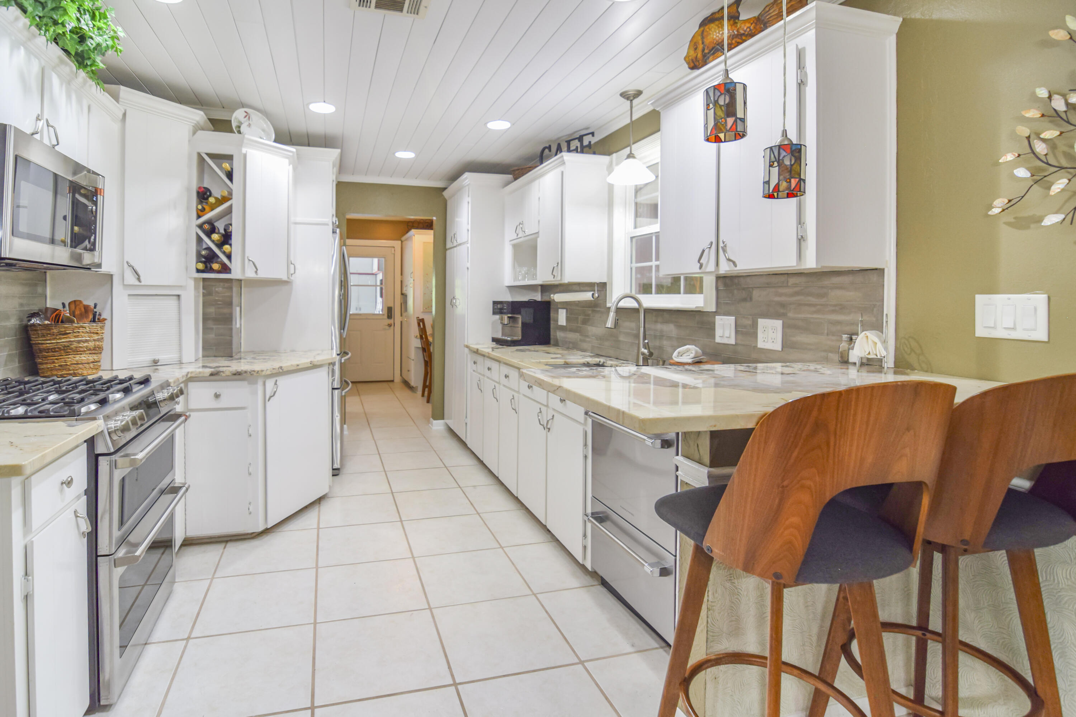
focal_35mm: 16
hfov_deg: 95.0
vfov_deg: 72.1
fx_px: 493
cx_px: 538
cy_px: 358
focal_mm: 11
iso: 800
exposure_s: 1/60
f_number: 4
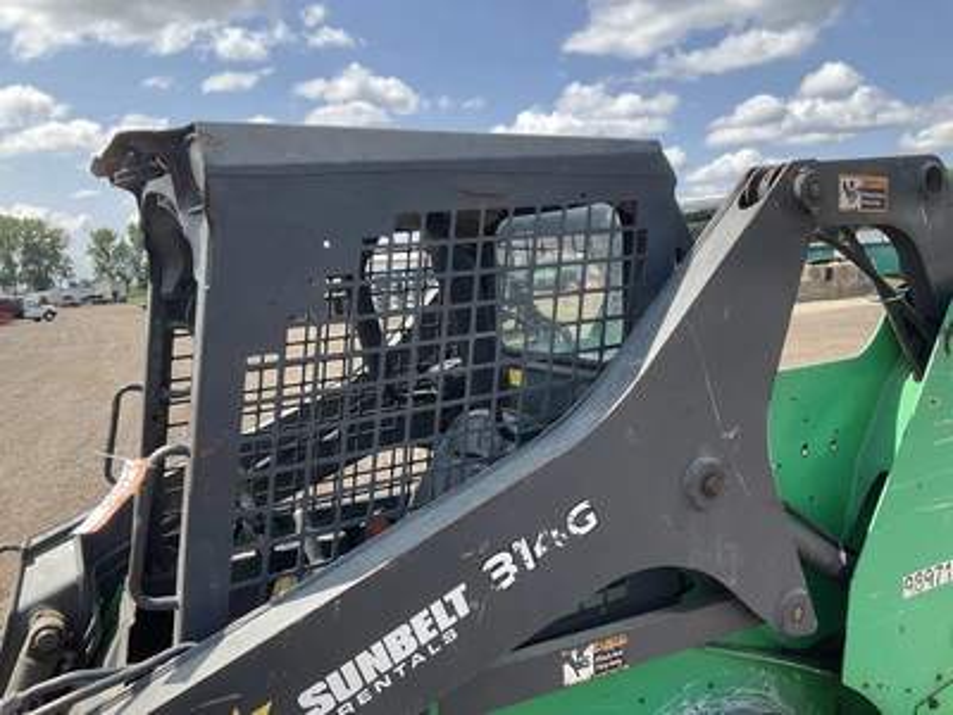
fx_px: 798
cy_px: 358
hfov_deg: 61.7
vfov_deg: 48.2
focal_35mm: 29
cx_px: 476
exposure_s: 1/781
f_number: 1.8
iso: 25
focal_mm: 3
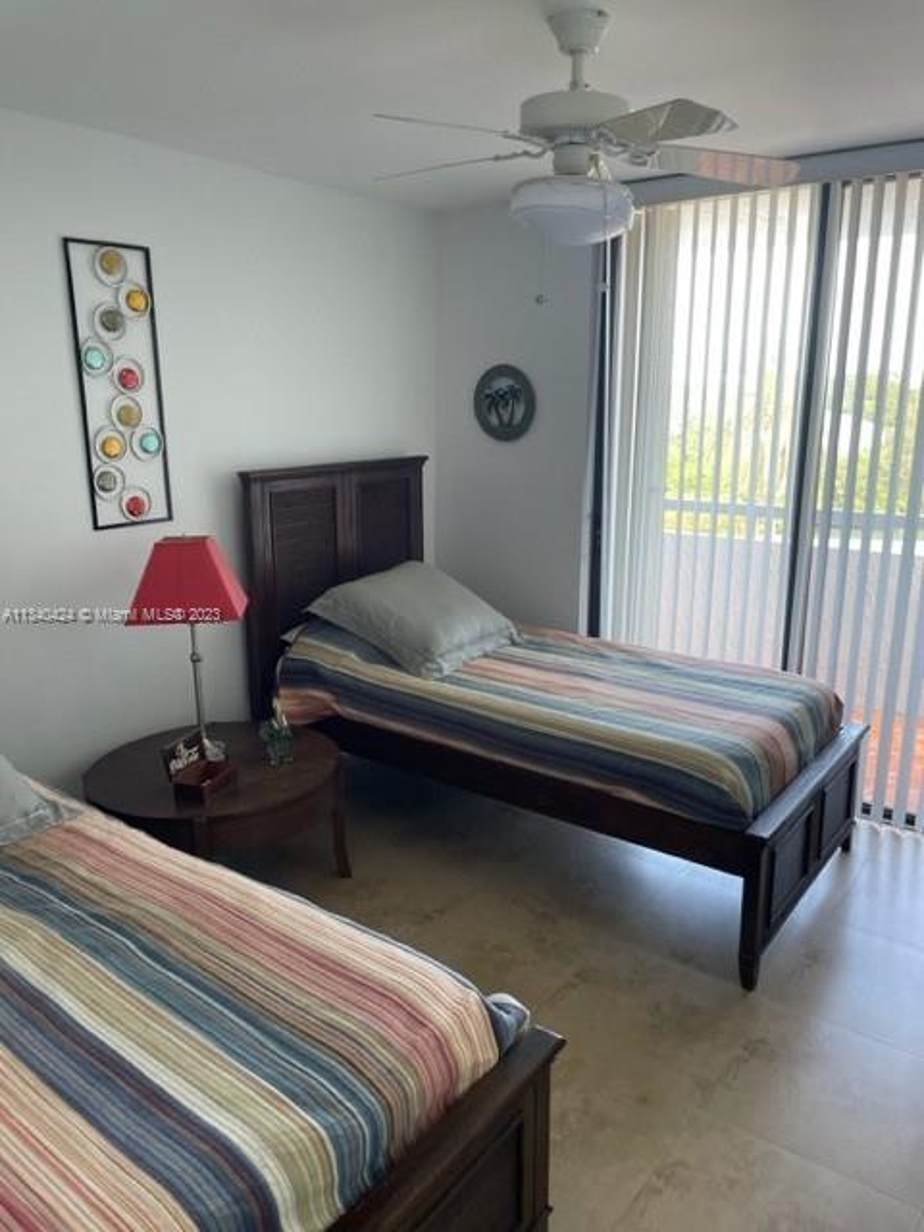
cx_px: 462
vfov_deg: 67.3
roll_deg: -0.4
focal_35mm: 26
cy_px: 616
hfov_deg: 53.1
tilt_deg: -11.6
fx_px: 925
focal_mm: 4.2
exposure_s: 1/121
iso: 125
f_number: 1.6
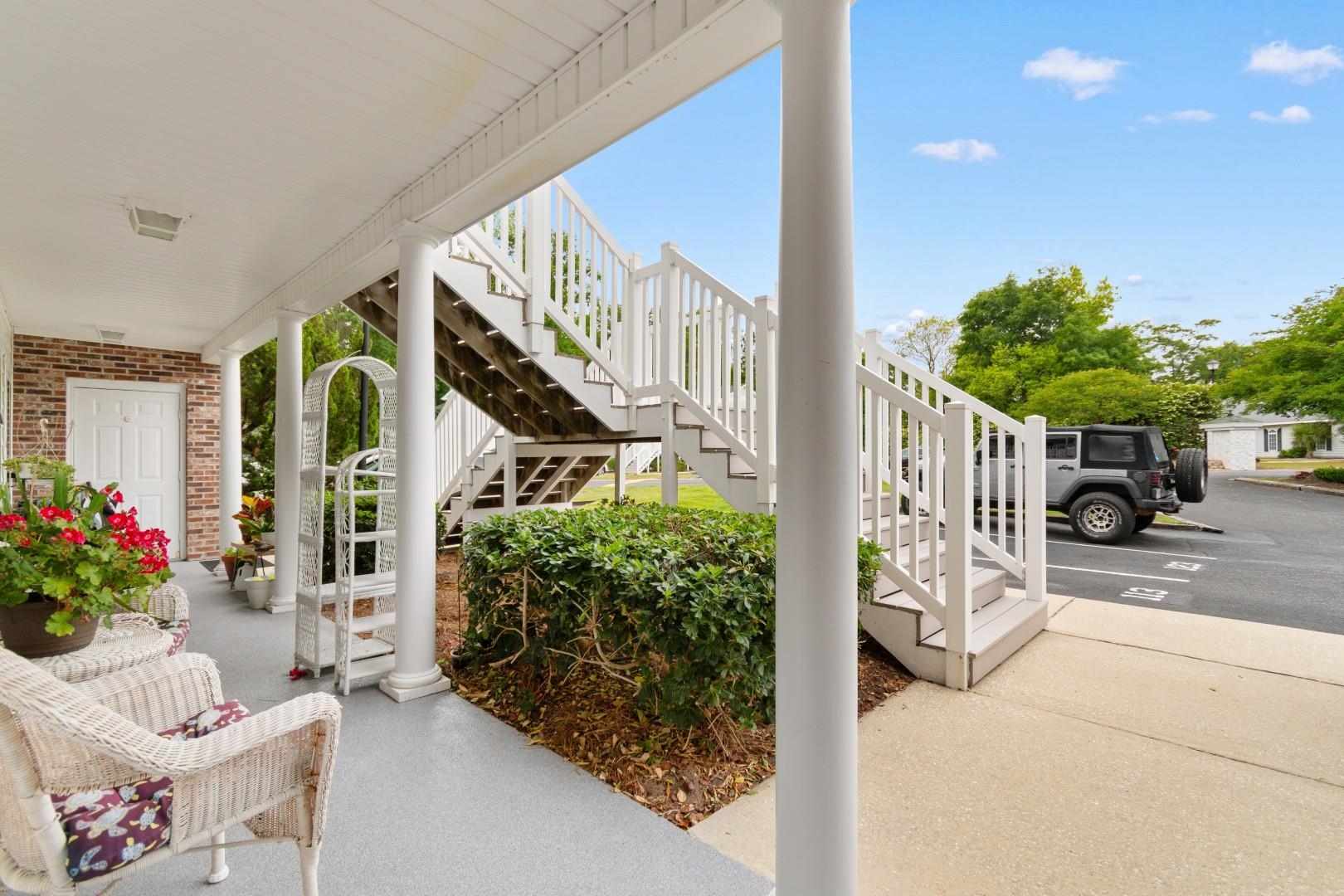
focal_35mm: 15
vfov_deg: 77.3
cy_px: 448
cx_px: 672
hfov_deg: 100.4
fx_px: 560
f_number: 4.5
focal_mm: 10
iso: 100
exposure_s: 1/80
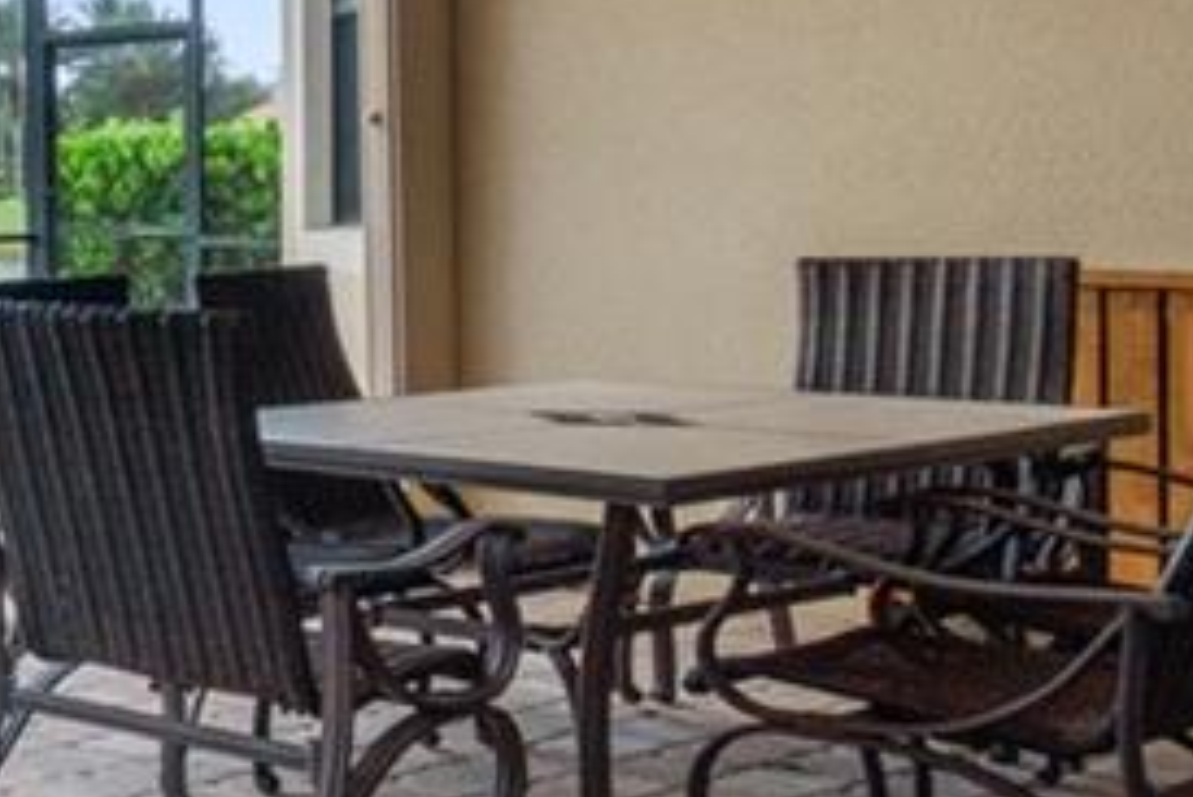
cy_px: 209
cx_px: -862
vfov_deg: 24.0
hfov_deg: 23.0
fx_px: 1857
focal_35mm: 56
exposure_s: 1/250
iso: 800
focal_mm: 10
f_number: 8
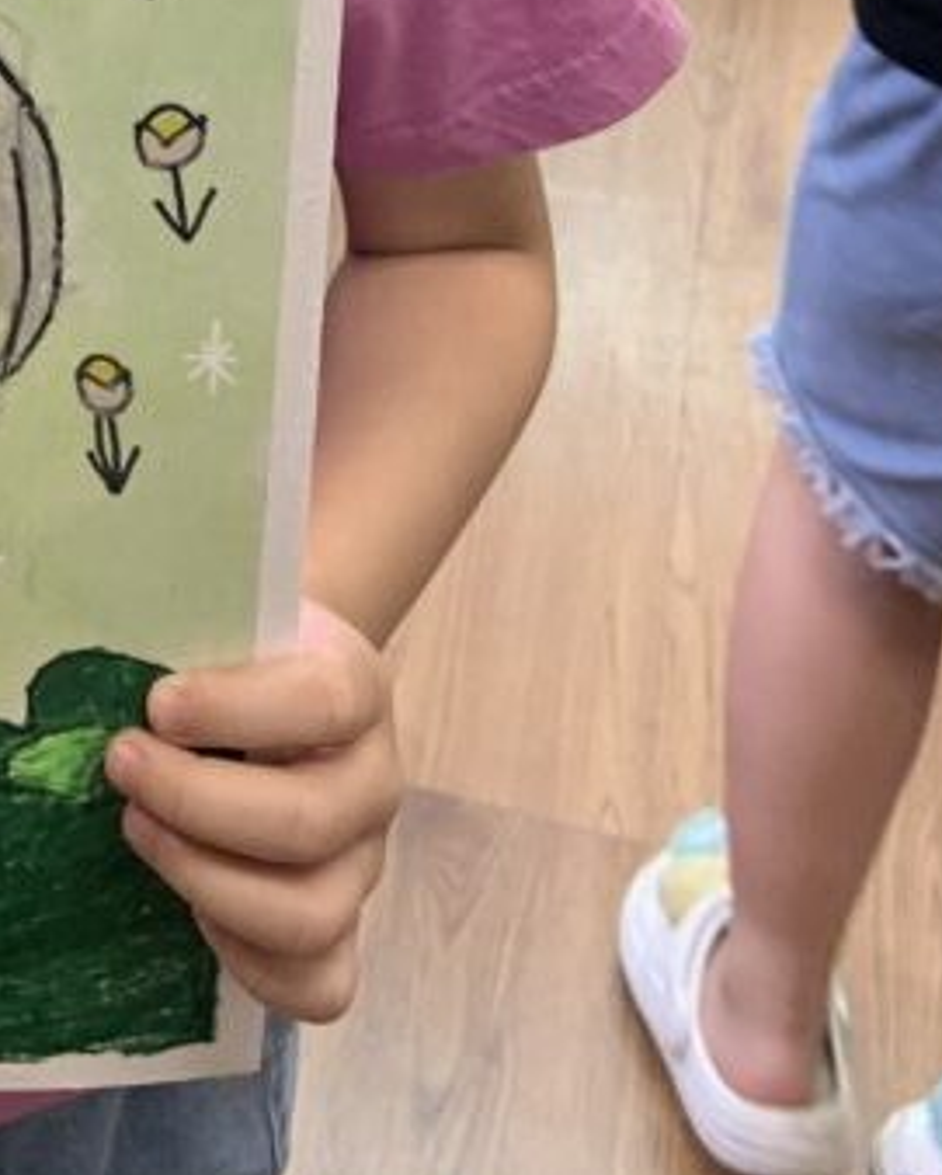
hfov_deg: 19.0
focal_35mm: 75
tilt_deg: -18.0
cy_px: -320
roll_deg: +1.4
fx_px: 2610
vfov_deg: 22.8
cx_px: -261
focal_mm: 4.25
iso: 100
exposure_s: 1/71
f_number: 1.8
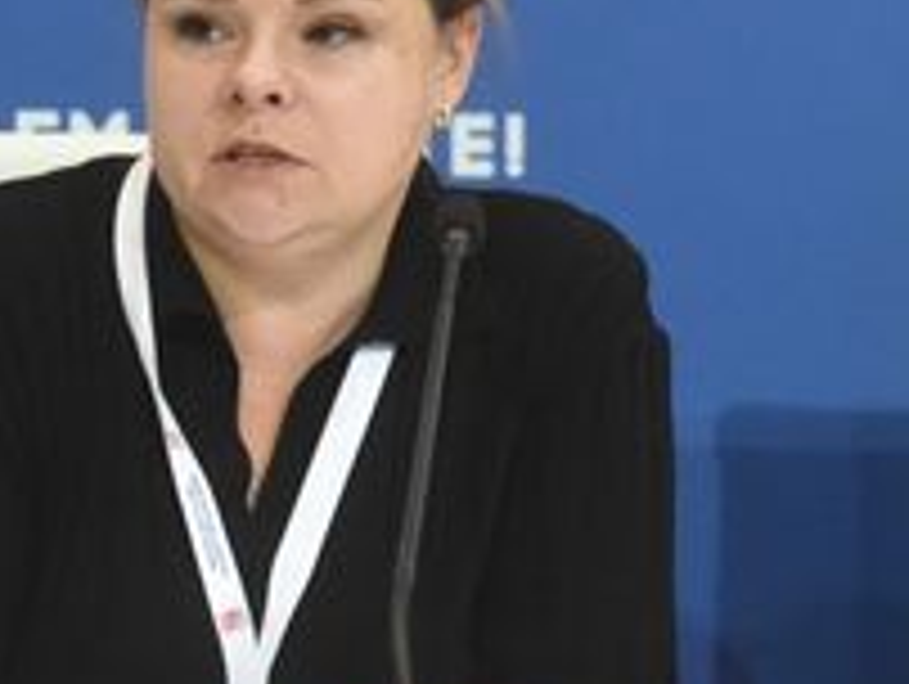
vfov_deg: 5.2
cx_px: 770
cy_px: 68
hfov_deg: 6.9
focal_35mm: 286
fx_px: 7519
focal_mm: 86
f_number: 4
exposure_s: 1/500
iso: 12800
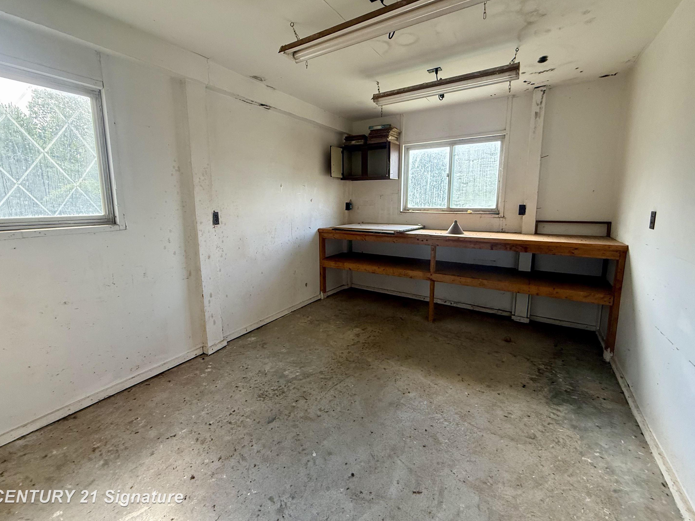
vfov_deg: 81.7
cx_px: 343
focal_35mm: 15
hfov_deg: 98.2
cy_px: 246
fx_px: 301
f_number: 2.2
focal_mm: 2.22
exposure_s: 1/99
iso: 200
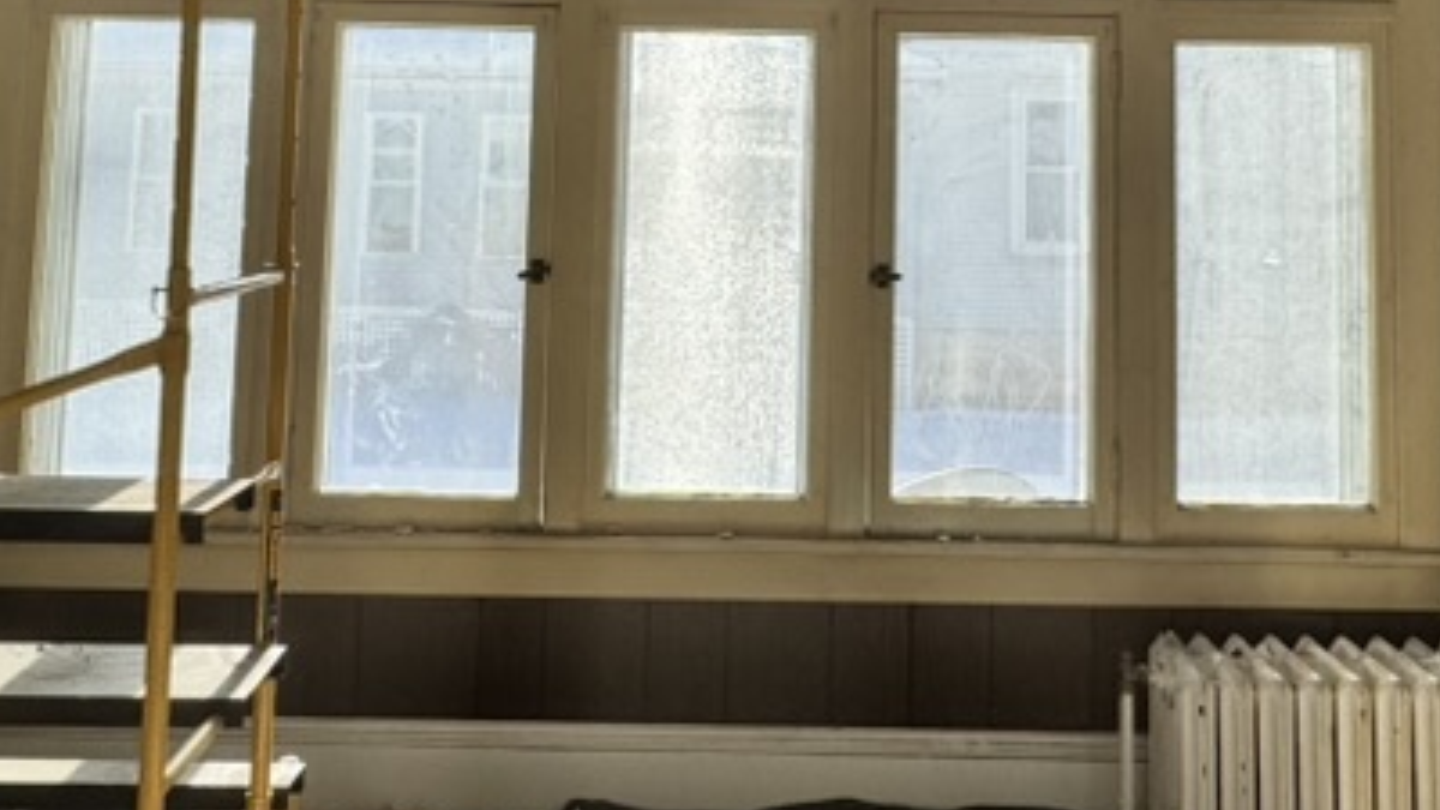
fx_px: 1489
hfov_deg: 51.6
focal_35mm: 39
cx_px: 767
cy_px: 50
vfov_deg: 29.0
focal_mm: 2.22
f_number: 2.2
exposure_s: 1/1323
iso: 50
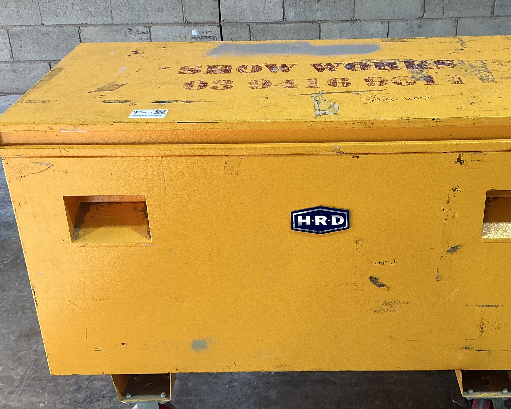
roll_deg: +0.8
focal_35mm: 48
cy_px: 227
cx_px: 304
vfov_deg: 31.4
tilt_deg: -28.7
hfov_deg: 38.6
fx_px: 726
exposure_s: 1/100
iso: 20
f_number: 1.8
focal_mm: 3
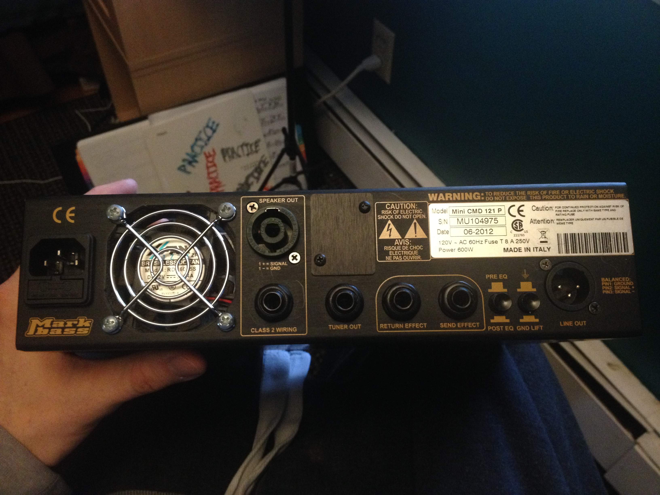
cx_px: 330
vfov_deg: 40.7
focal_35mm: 35
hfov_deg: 52.6
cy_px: 248
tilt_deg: -52.5
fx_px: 667
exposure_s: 1/20
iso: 320
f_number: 2.4
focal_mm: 4.28
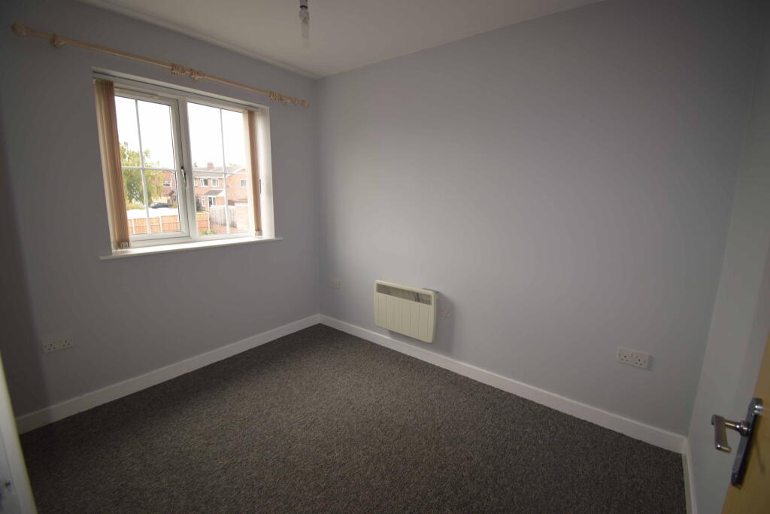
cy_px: 257
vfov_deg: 77.3
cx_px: 385
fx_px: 321
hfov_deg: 100.4
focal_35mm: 15
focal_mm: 10
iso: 280
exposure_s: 1/60
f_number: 4.5
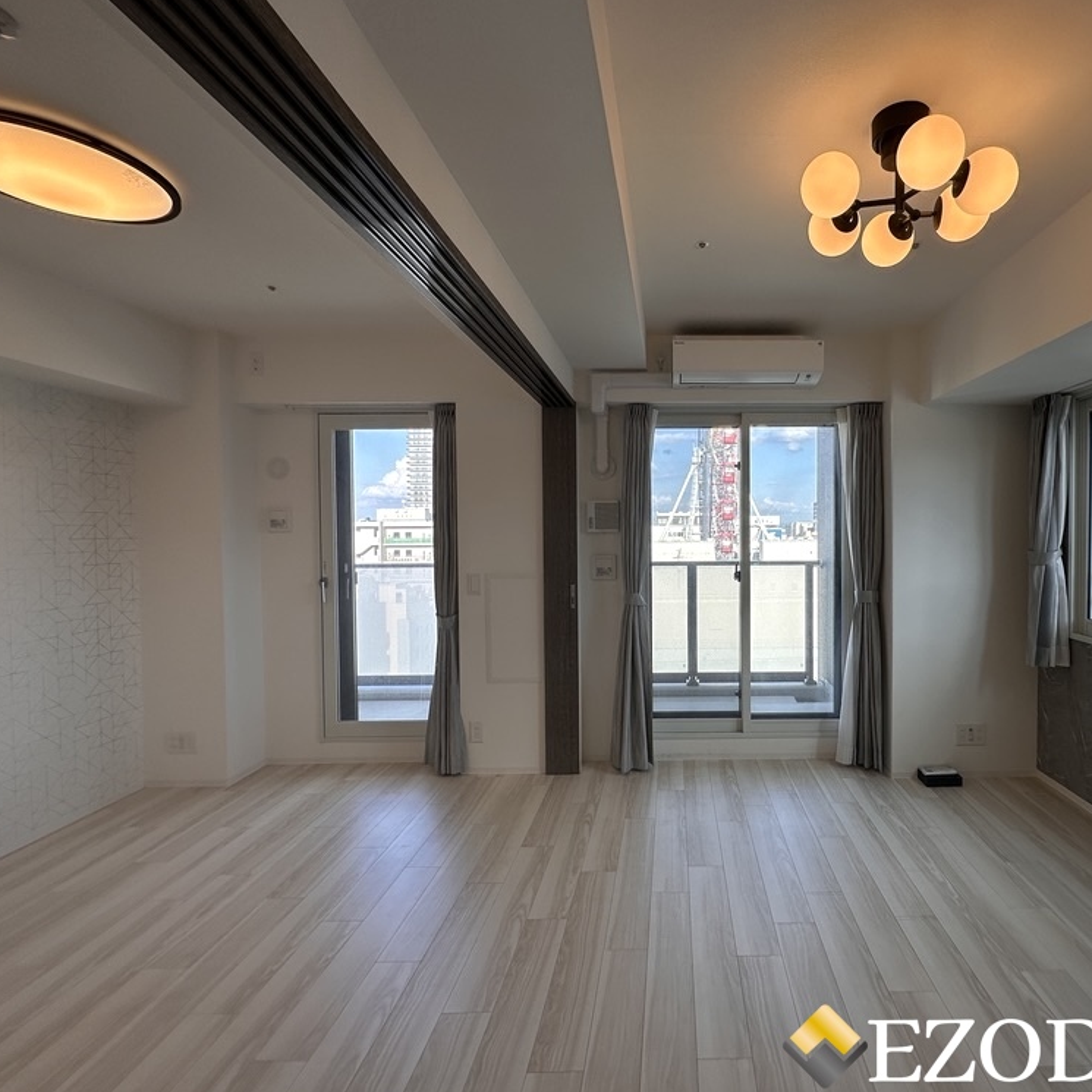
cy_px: 544
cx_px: 683
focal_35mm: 17
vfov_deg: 84.0
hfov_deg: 82.4
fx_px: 607
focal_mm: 2.22
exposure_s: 1/242
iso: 40
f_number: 2.2
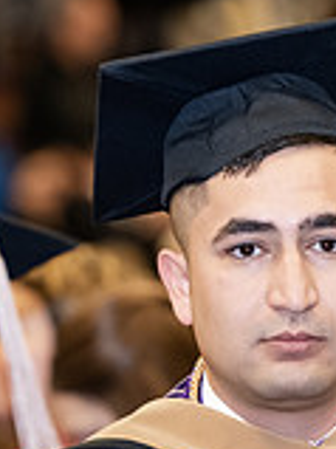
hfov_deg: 3.0
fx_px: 6363
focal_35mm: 491
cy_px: 448
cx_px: 333
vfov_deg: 4.0
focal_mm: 140
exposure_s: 1/200
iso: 2500
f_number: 3.2
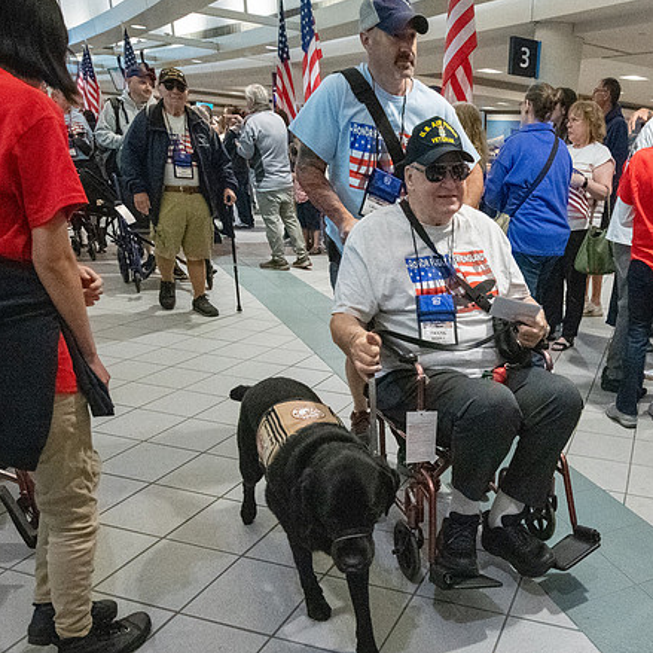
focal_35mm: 28
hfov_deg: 54.4
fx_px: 598
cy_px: 463
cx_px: 496
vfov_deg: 55.4
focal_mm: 15
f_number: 7.1
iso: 20000
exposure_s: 1/400
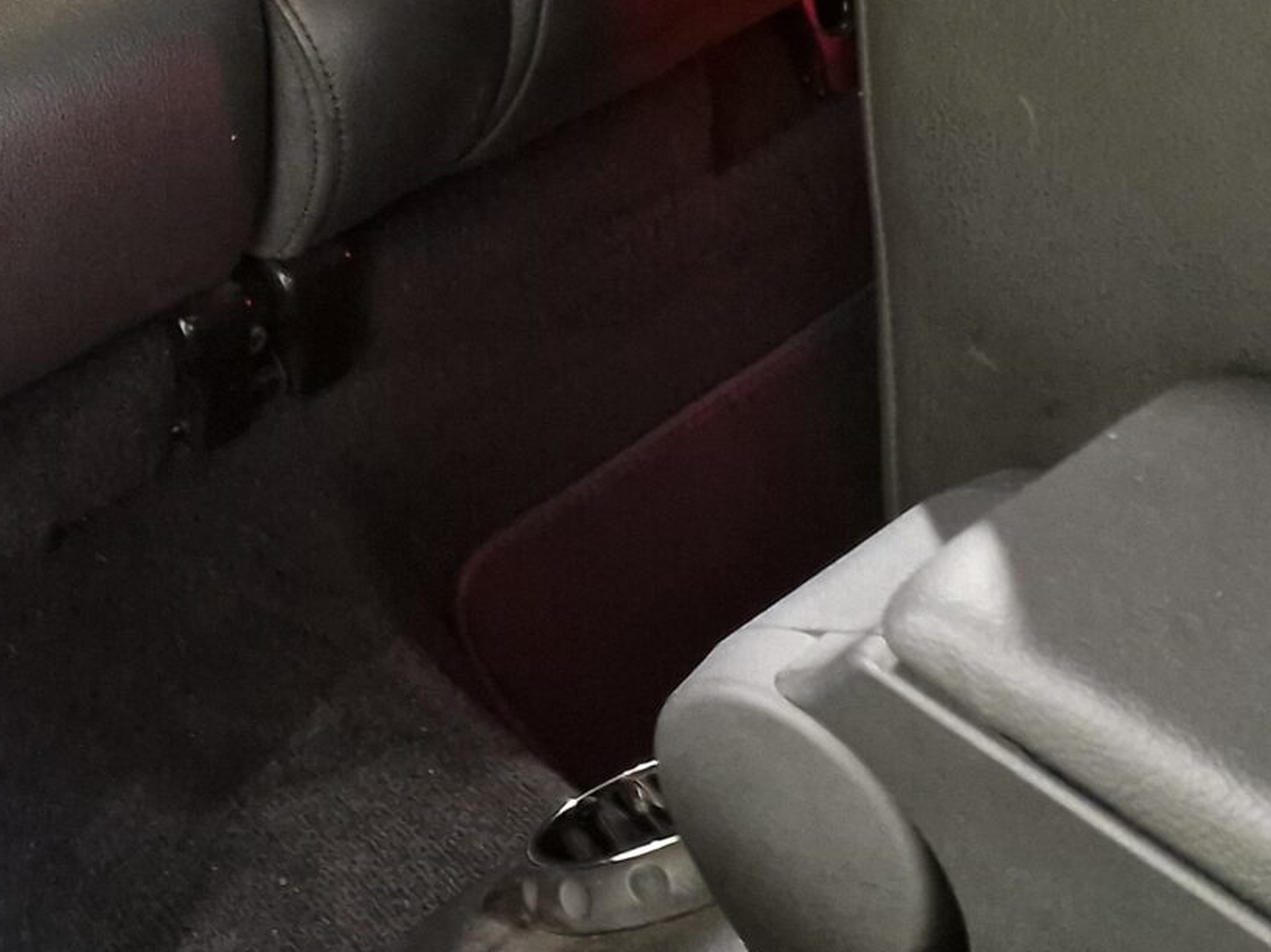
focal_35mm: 72
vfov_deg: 18.0
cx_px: -665
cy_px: -508
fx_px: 2643
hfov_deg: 22.1
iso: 500
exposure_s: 1/10
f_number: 1.8
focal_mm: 6.4
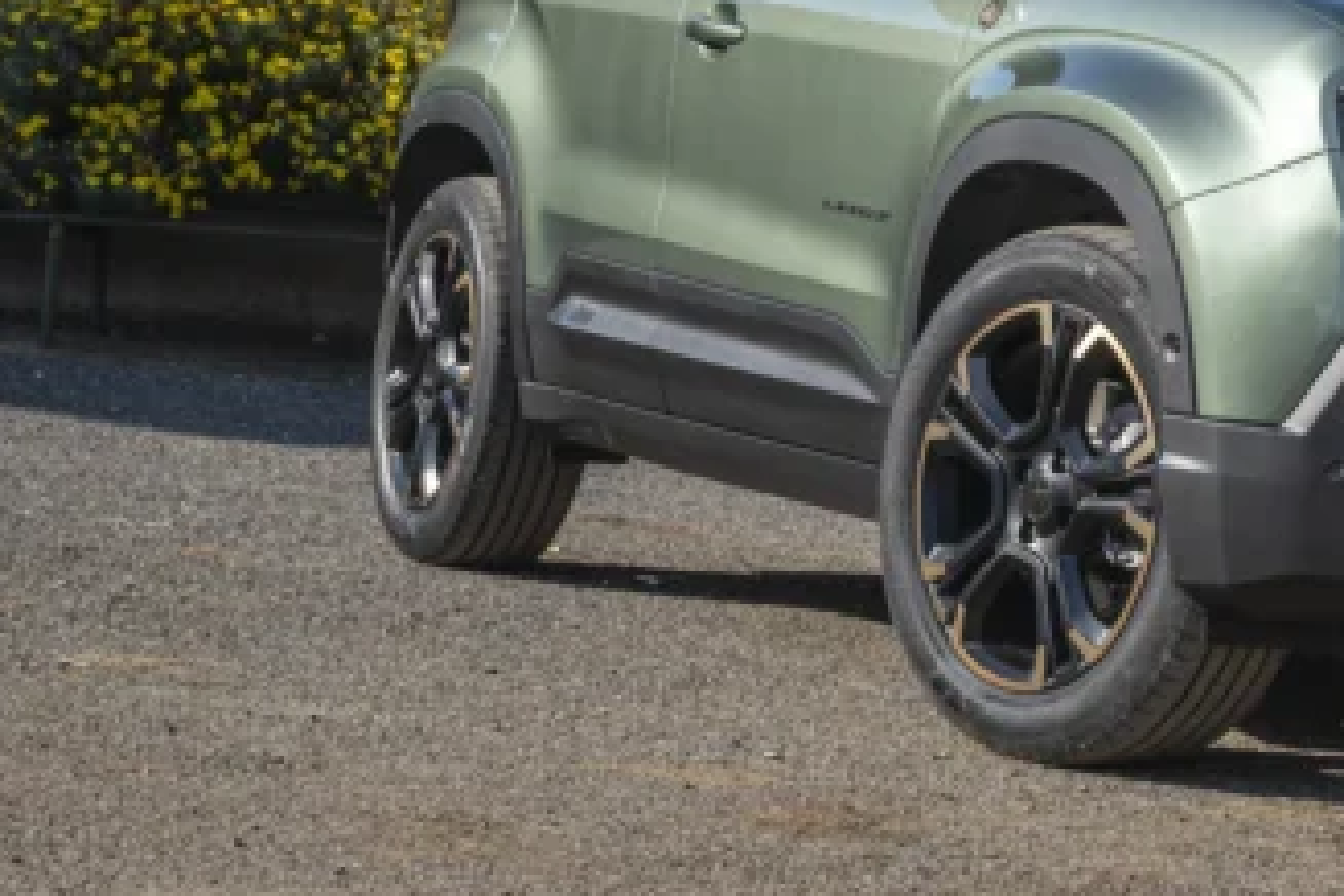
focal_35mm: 122
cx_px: 1299
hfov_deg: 16.5
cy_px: -113
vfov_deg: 11.1
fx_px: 4554
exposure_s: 1/250
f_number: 8
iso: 64
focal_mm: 39
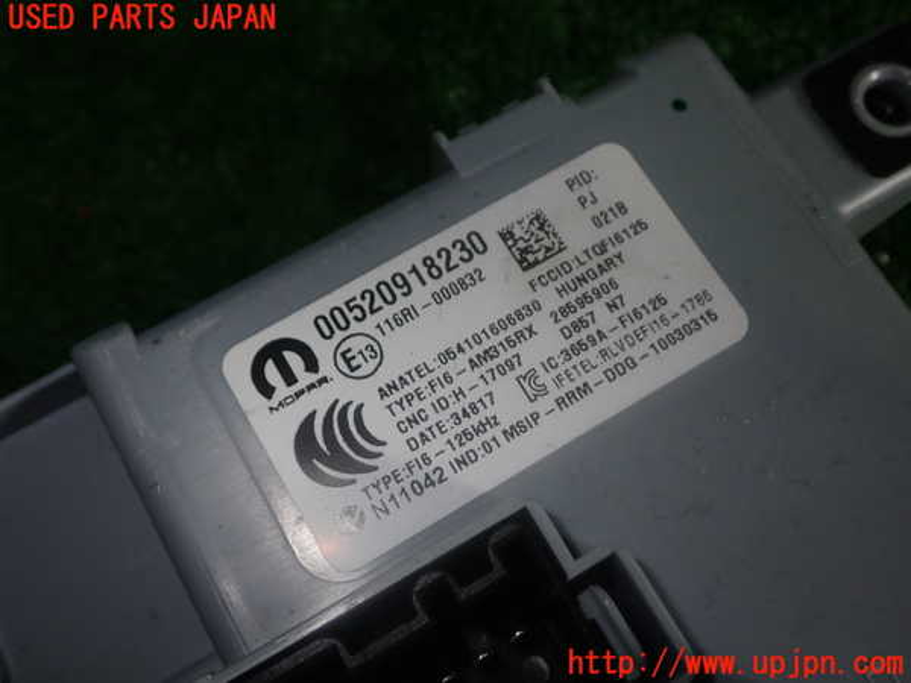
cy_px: 342
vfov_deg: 37.7
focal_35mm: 38
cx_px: 456
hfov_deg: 49.0
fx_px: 1000
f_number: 8
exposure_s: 1/40
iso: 200
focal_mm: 6.83
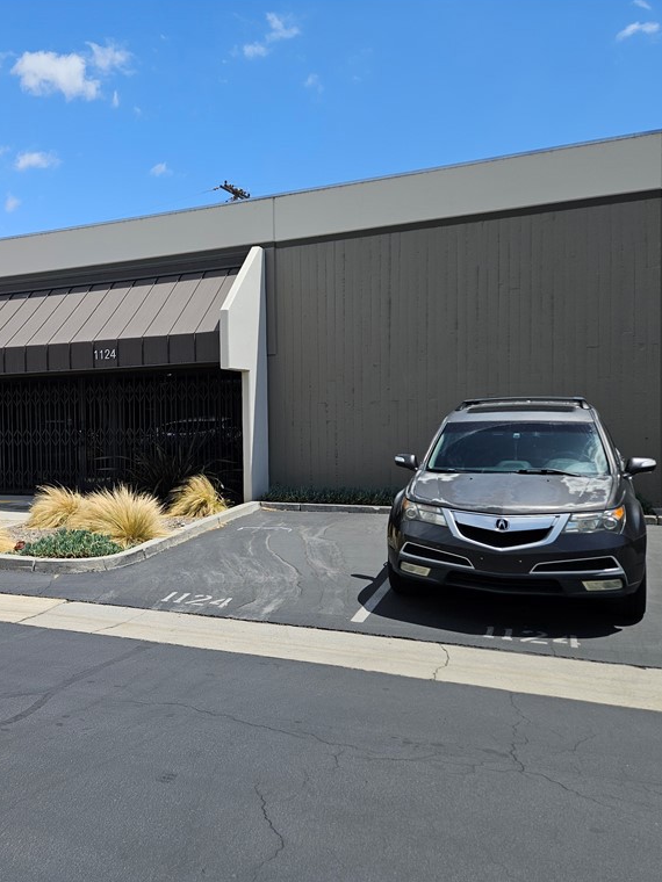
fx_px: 790
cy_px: 438
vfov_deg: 58.4
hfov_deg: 43.8
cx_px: 159
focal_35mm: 31
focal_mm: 5.4
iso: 25
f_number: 1.8
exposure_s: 1/2240
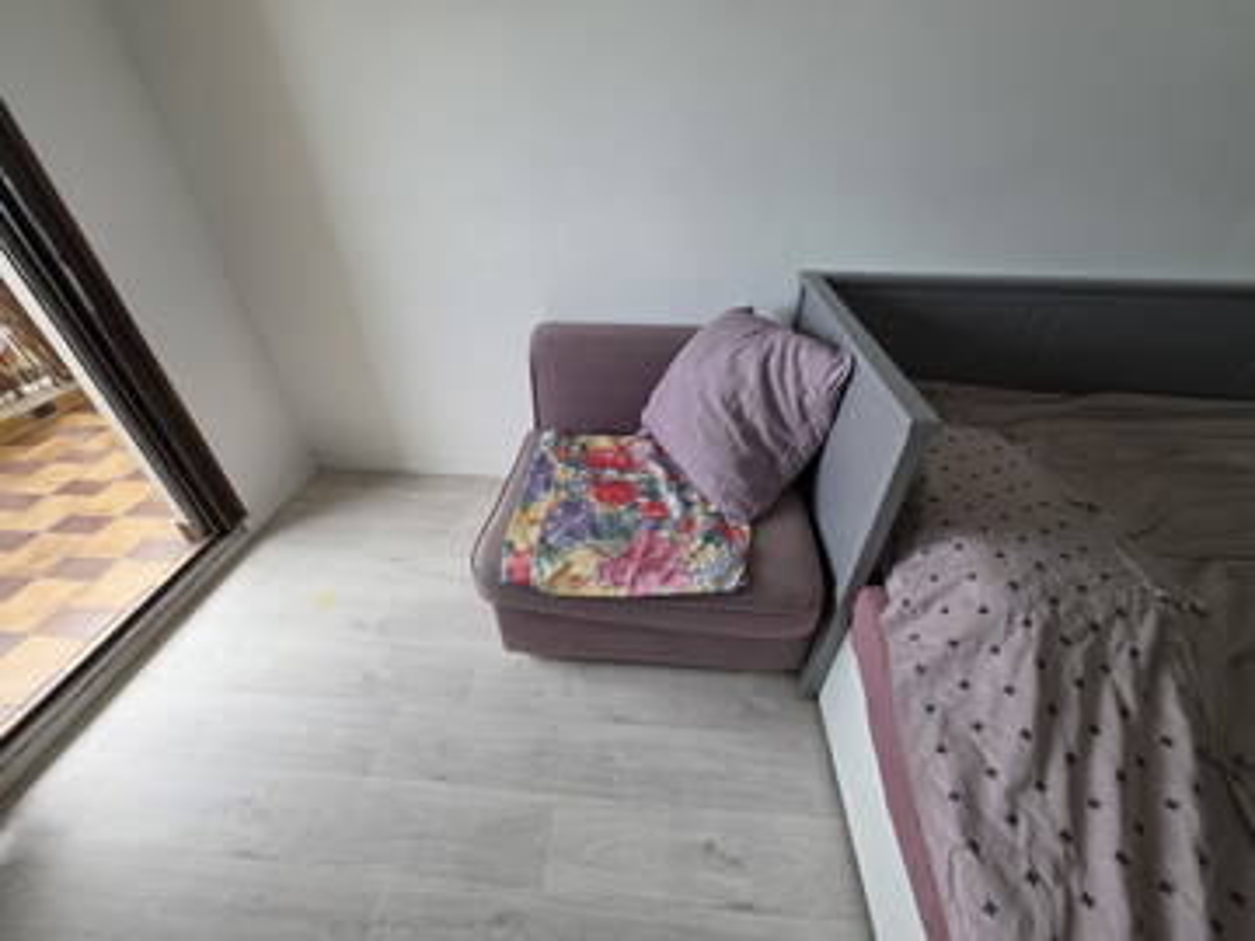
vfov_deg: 89.9
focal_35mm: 13
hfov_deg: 106.2
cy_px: 470
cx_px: 628
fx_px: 471
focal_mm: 2.2
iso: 64
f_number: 1.9
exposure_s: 1/100
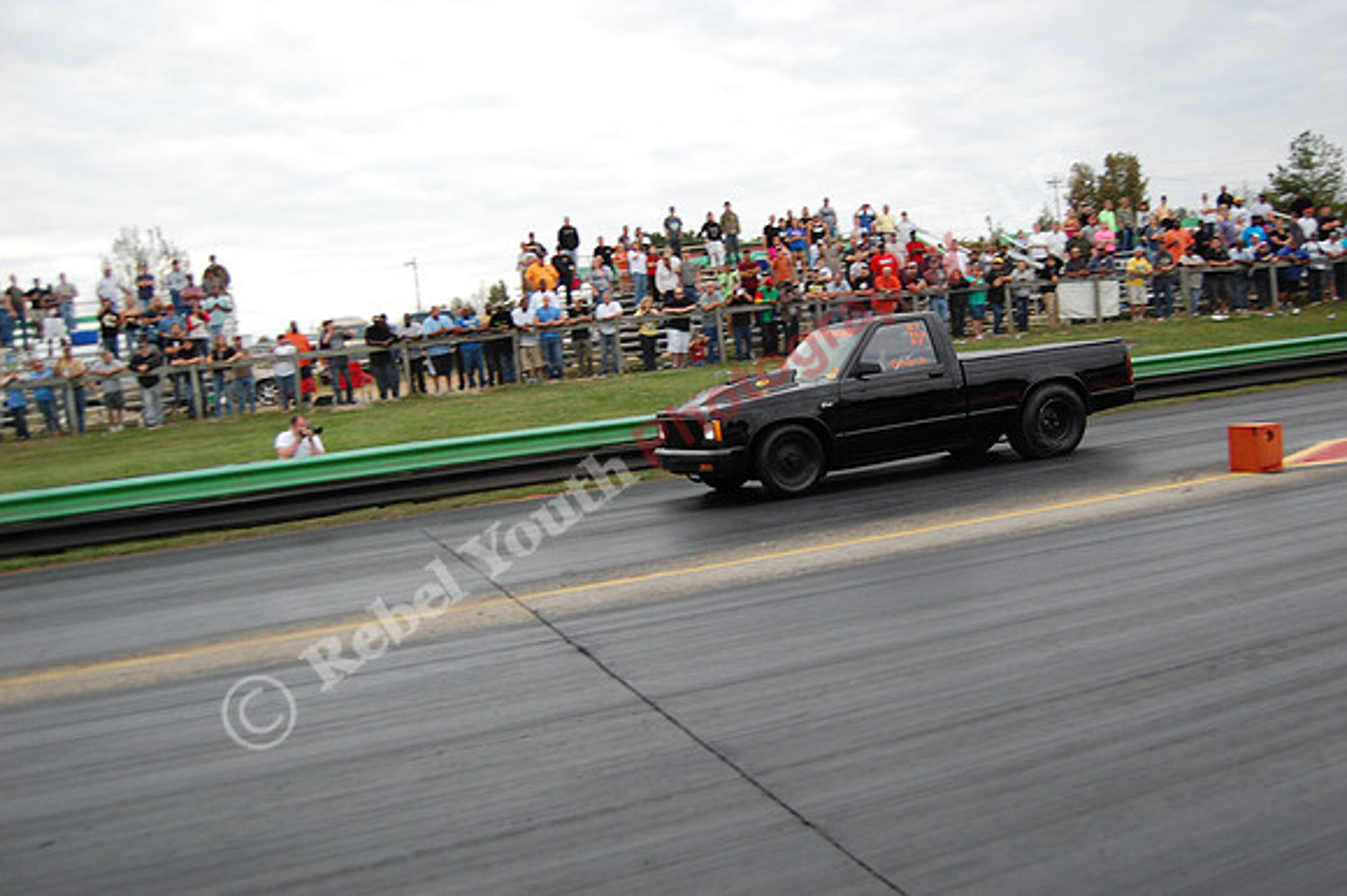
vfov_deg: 34.2
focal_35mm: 39
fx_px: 1458
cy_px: 448
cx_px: 674
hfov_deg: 49.6
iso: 640
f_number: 4.2
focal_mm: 26
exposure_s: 1/500
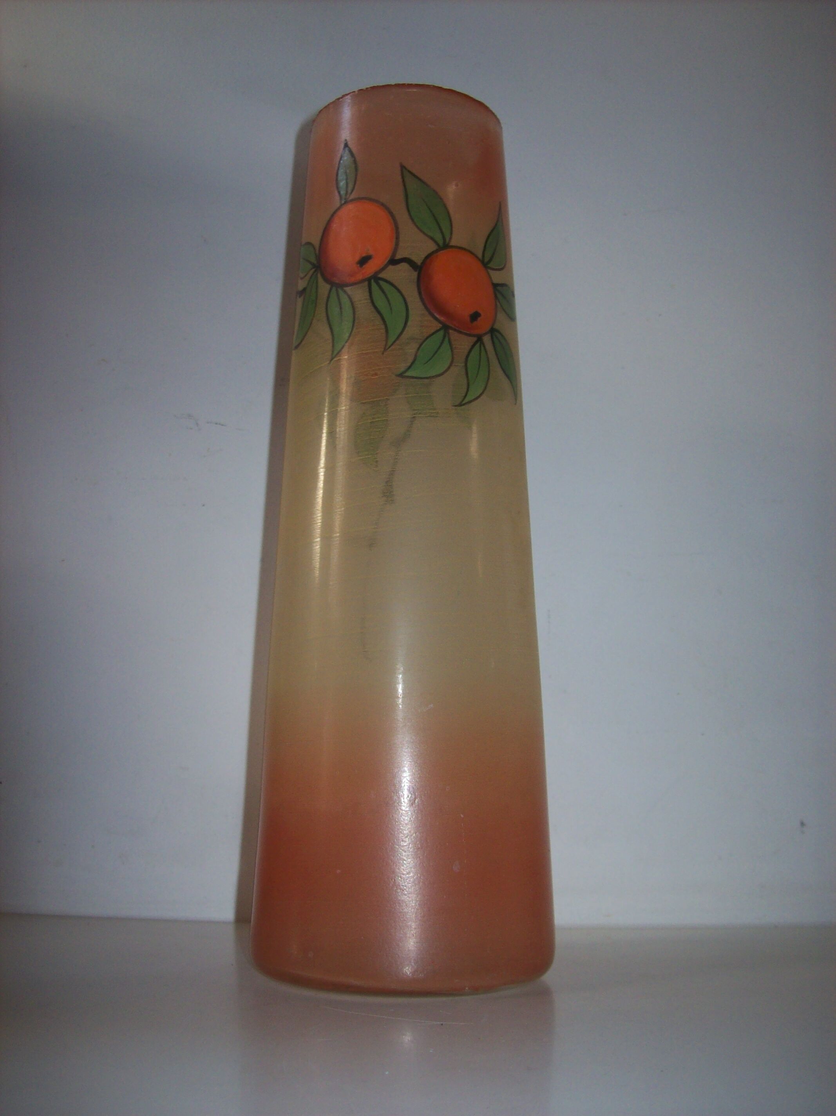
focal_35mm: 36
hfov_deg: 39.6
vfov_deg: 51.4
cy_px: 558
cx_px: 418
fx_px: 1160
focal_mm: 6
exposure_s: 1/64
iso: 80
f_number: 2.7
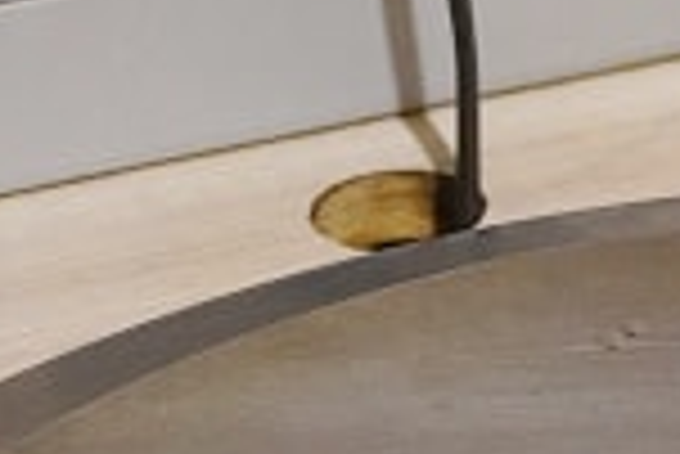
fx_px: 5105
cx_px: 1067
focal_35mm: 270
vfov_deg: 5.1
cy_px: 575
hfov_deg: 7.5
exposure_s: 1/160
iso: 5000
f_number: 2.8
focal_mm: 34
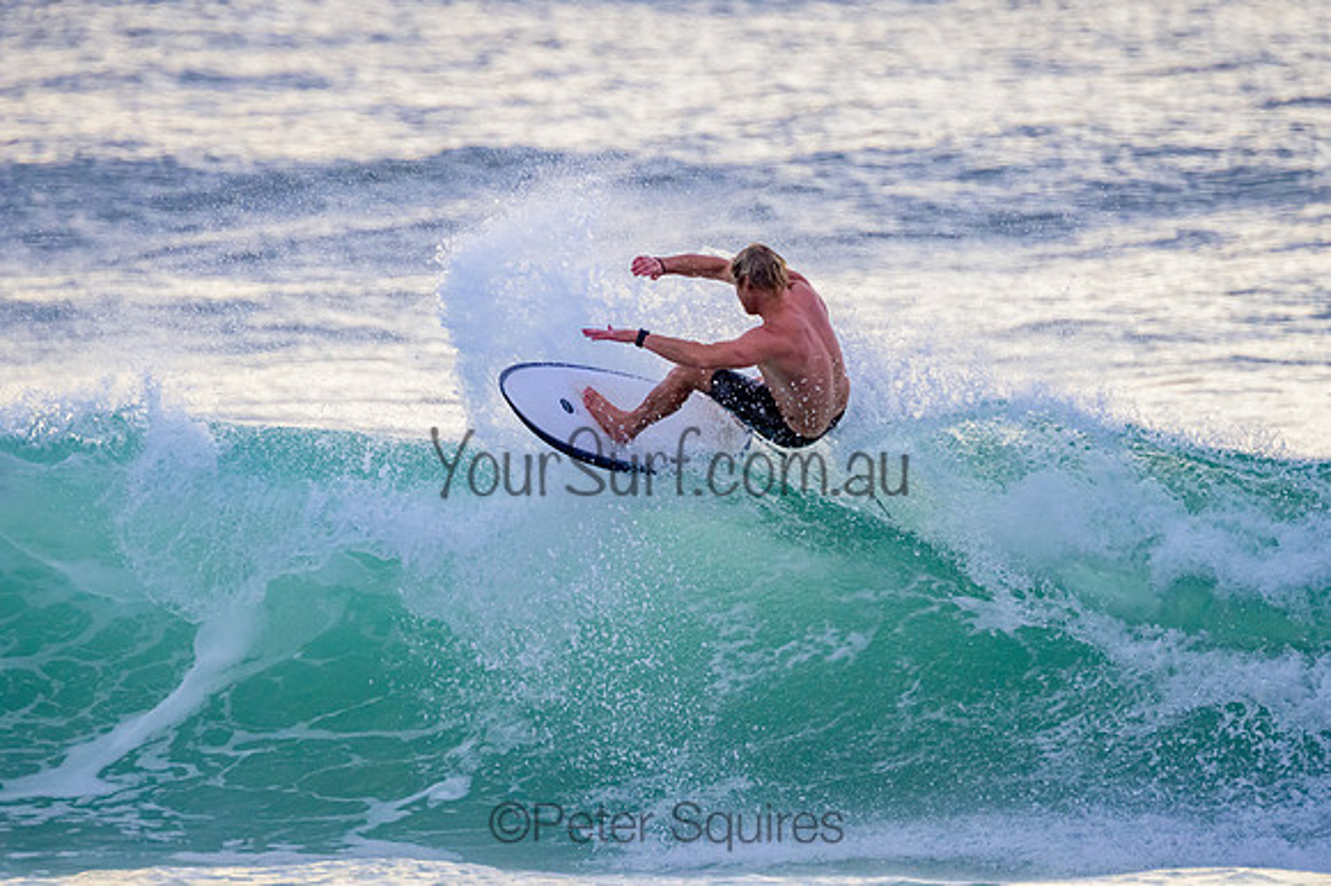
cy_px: 443
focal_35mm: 600
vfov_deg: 2.3
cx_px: 666
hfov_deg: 3.4
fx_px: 22170
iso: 800
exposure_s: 1/2500
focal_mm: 400
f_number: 5.6
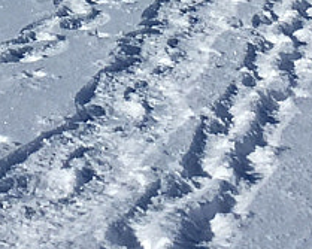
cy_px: -406
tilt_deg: -0.6
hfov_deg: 8.7
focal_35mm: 217
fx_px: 2003
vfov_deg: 6.7
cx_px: -133
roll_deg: +0.1
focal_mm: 4.15
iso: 25
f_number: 2.2
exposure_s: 1/5917
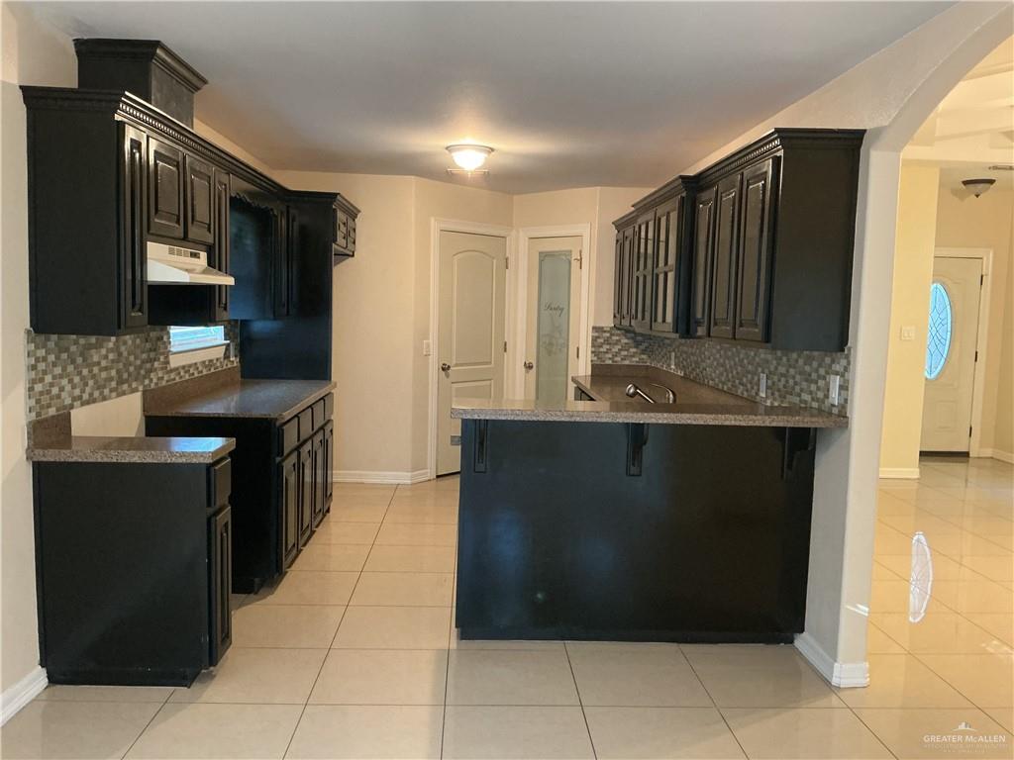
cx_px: 507
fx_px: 849
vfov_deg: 48.2
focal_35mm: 29
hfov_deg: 61.7
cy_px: 380
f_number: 1.8
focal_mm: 3
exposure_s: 1/30
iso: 250
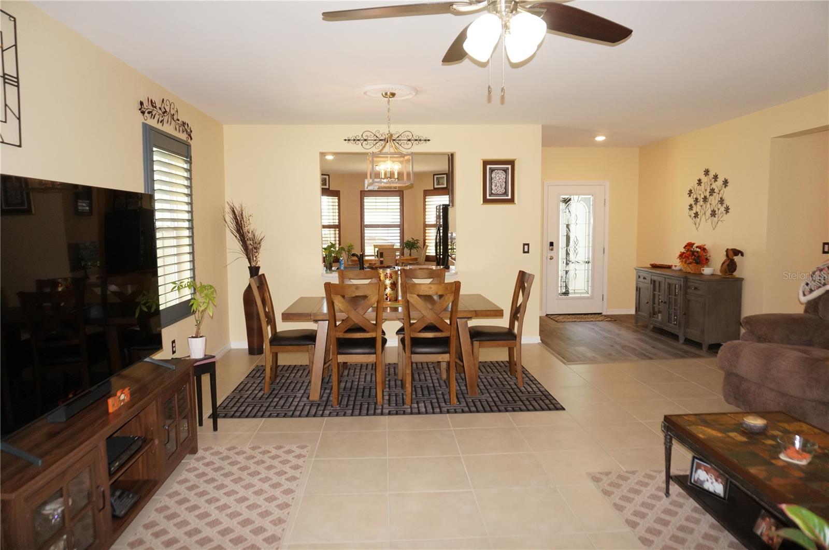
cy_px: 275
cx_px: 414
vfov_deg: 53.0
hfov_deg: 73.8
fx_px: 552
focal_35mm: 24
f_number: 4
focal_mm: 16
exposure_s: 1/160
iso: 800
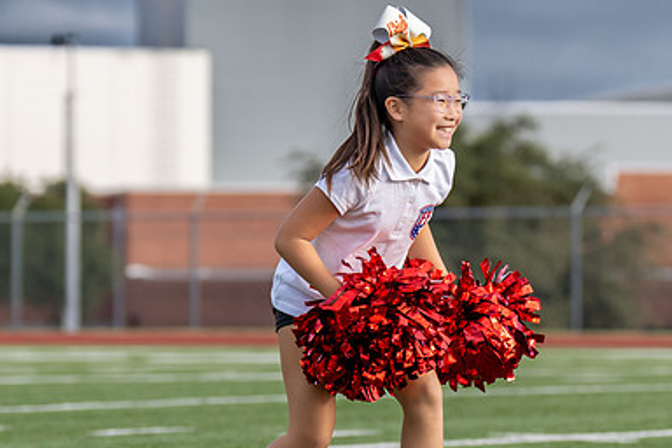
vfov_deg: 4.3
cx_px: 310
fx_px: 5898
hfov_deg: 6.5
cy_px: 179
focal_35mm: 316
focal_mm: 99
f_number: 2.8
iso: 250
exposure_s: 1/2500
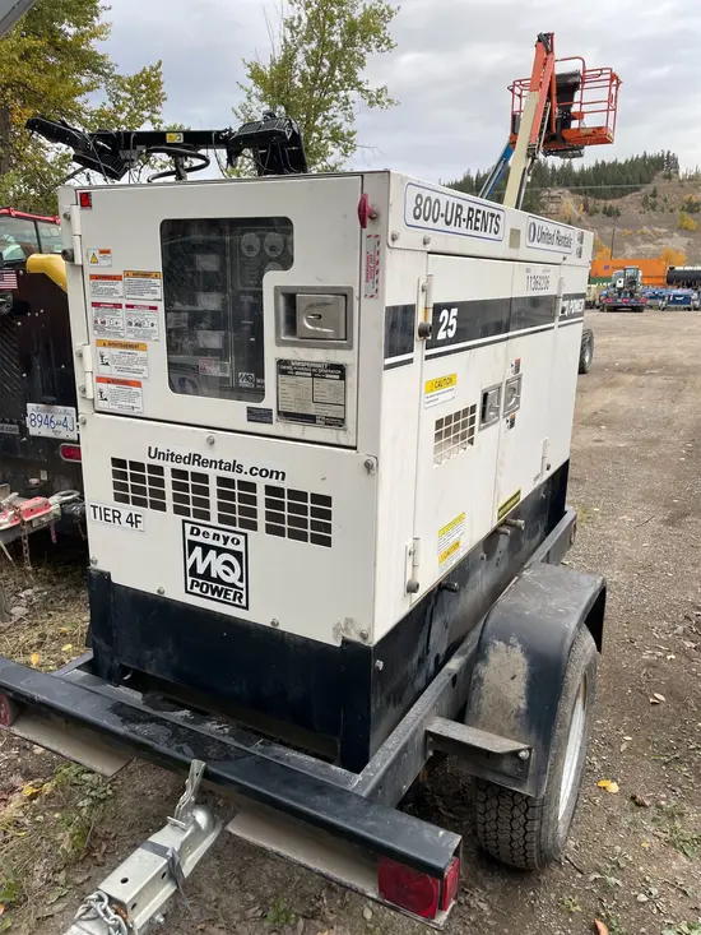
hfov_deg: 53.1
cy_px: 468
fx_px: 702
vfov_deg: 67.3
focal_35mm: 26
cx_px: 350
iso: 40
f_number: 1.6
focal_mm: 4.2
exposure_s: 1/121
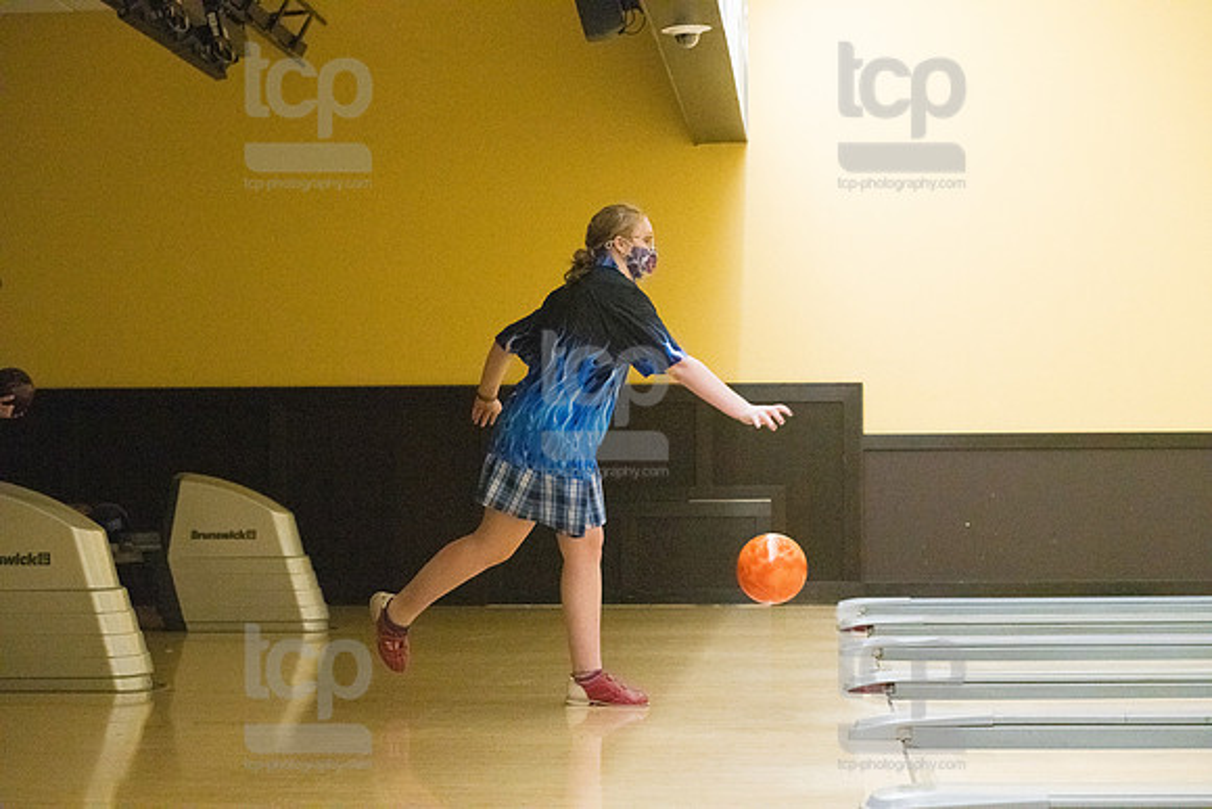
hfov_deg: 25.4
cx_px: 606
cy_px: 404
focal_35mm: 80
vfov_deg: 17.1
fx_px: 2694
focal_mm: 80
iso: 10000
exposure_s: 1/1000
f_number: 4.5
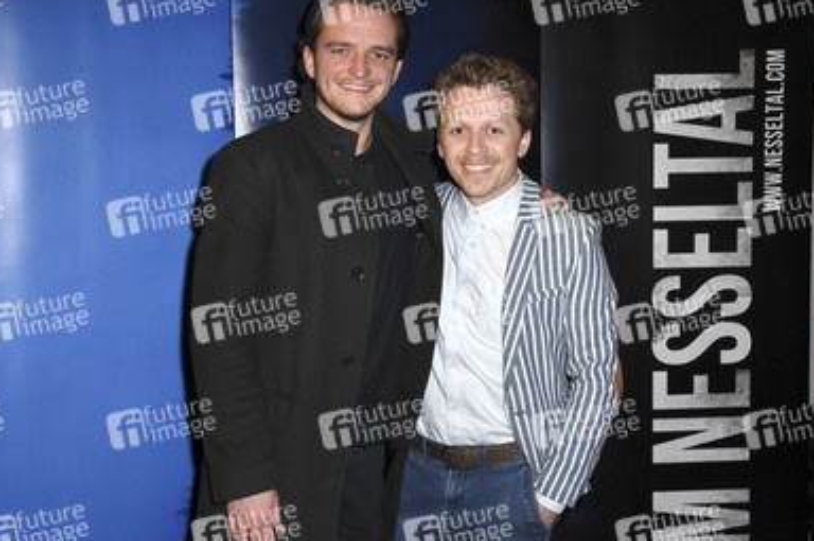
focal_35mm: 48
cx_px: 402
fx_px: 1075
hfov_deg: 41.5
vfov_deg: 28.2
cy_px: 265
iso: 1600
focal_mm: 27
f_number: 6.3
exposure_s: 1/60
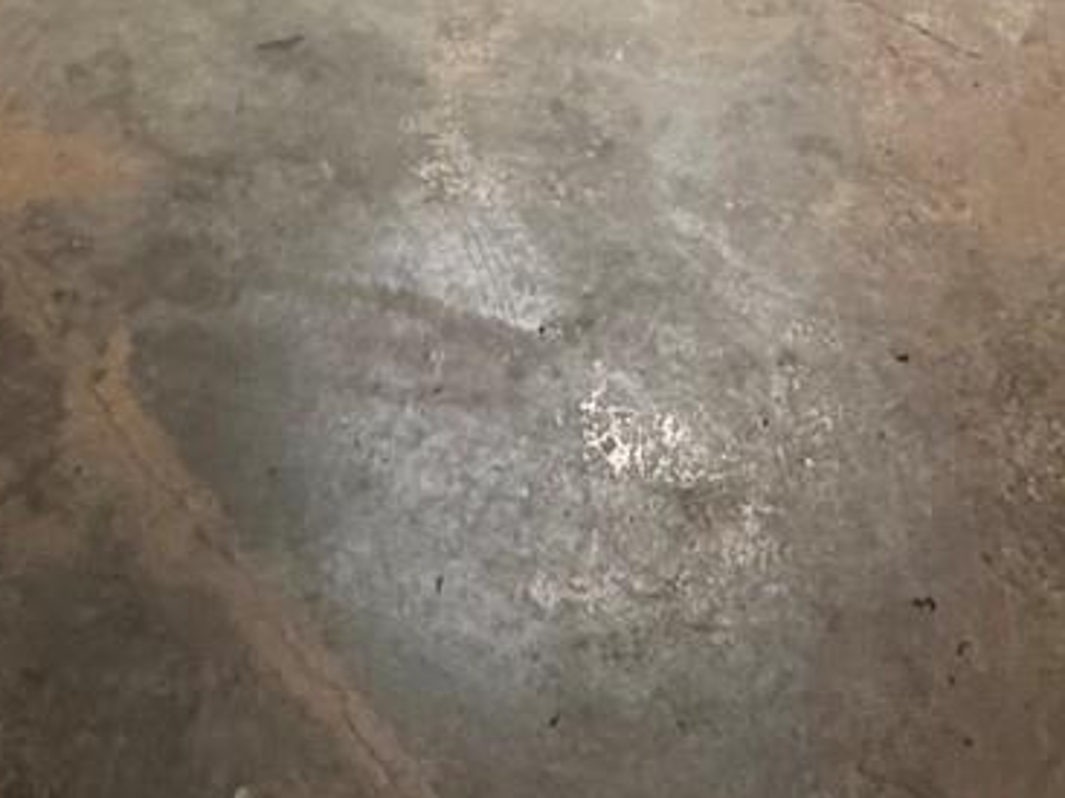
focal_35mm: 61
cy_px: -865
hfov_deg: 31.6
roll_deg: +0.6
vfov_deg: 16.8
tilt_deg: -7.5
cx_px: 421
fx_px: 1876
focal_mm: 2.22
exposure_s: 1/60
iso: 400
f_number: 2.2
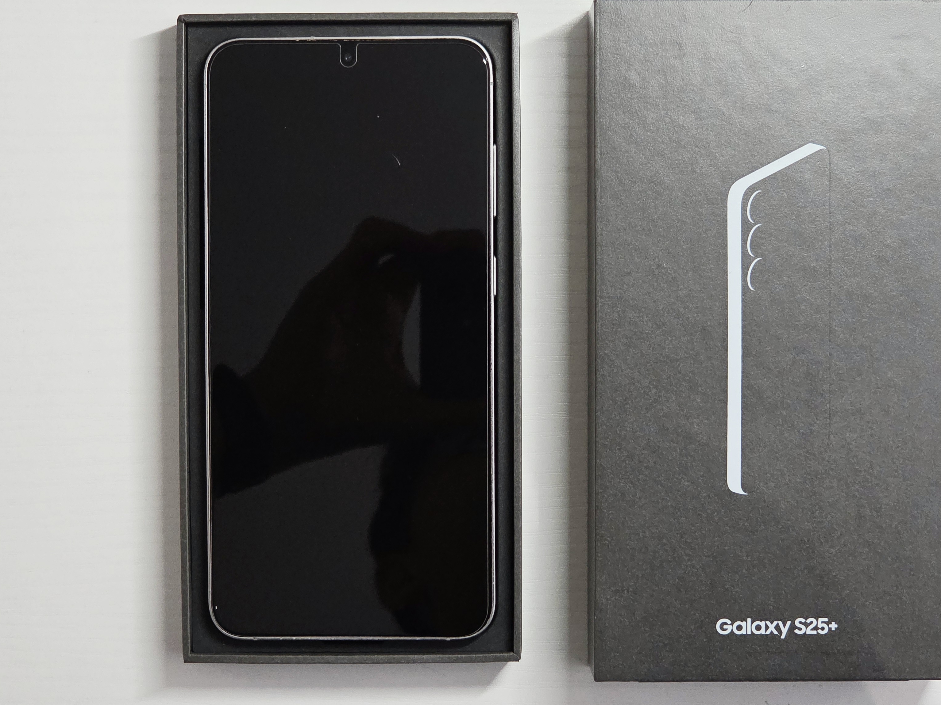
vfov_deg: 16.4
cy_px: 377
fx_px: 2446
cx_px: 521
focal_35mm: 90
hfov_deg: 21.8
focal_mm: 7
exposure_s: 1/120
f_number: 2.4
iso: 250
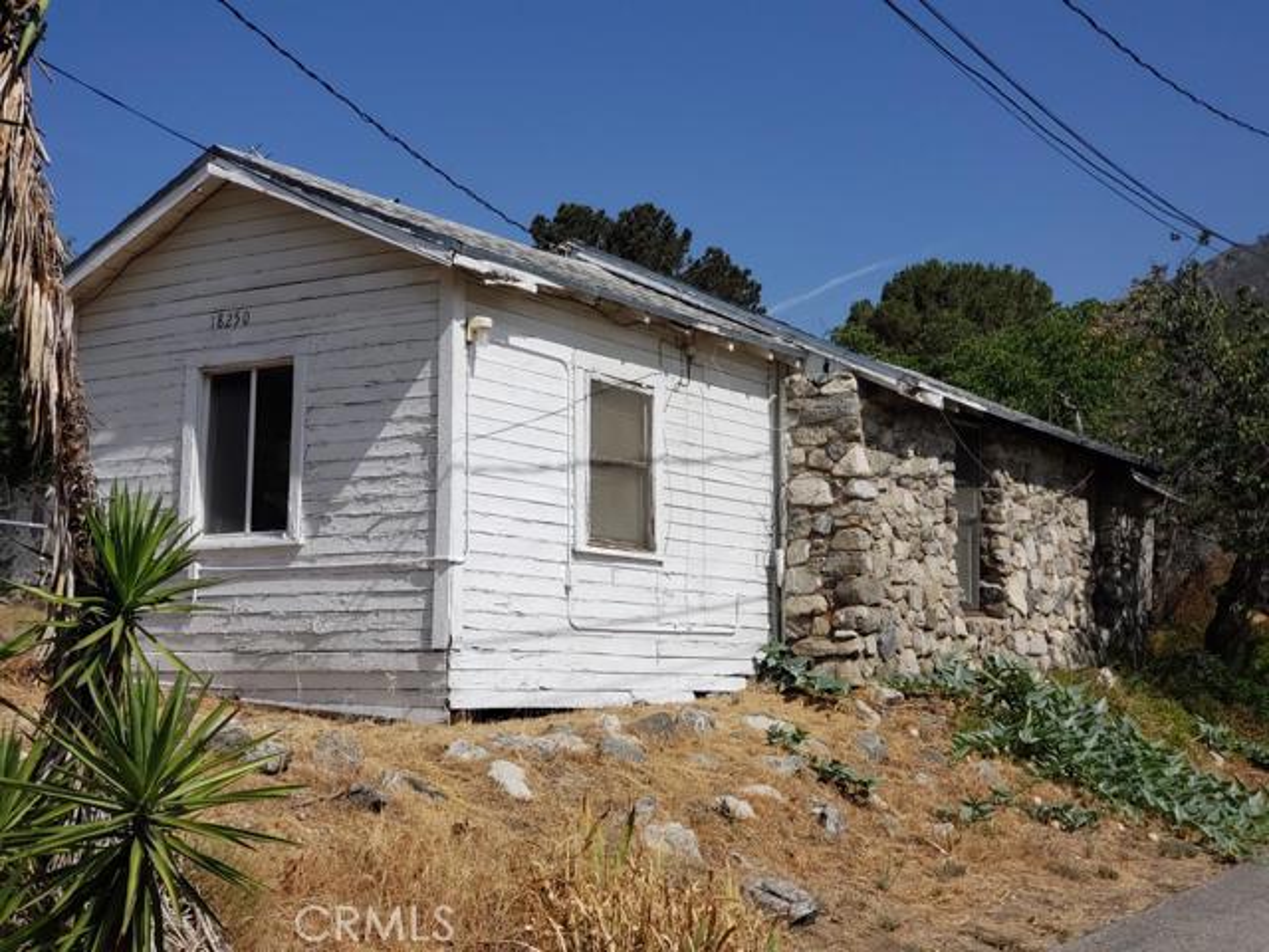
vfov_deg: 28.0
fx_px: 1906
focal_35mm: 52
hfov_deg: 36.8
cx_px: 634
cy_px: 476
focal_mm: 6
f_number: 2.4
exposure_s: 1/1365
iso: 32
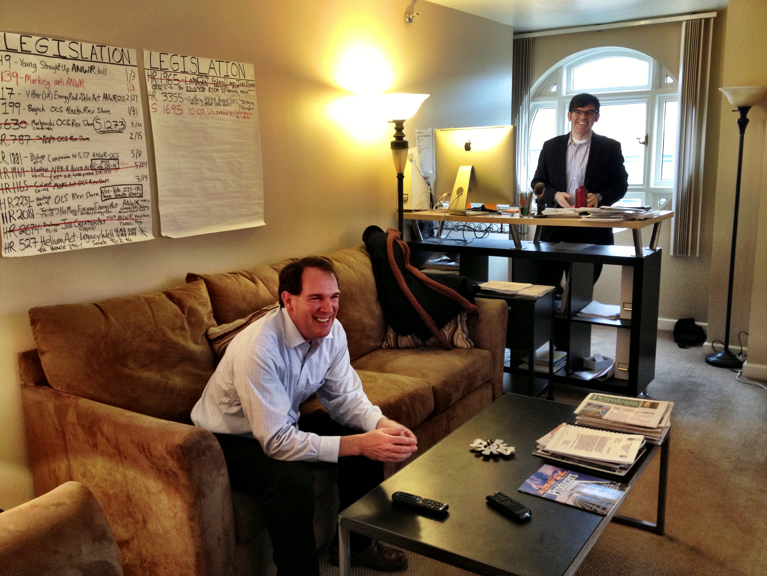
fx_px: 776
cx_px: 384
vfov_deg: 40.7
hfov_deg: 52.6
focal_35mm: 35
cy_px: 288
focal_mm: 4.28
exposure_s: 1/20
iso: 100
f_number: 2.4
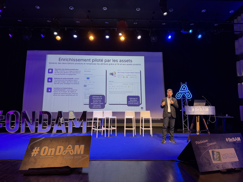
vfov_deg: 56.8
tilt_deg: +6.3
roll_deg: +0.2
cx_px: 122
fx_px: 168
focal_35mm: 24
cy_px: 91
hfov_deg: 71.6
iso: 160
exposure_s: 1/50
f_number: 1.78
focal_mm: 6.76
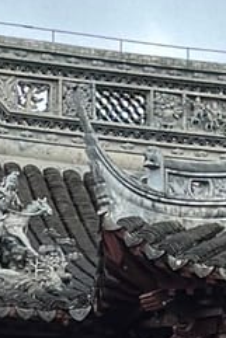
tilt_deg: +8.2
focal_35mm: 298
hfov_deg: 4.6
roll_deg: +0.5
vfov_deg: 6.8
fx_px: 2802
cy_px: 525
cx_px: 21
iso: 100
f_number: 1.78
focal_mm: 6.86
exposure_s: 1/121
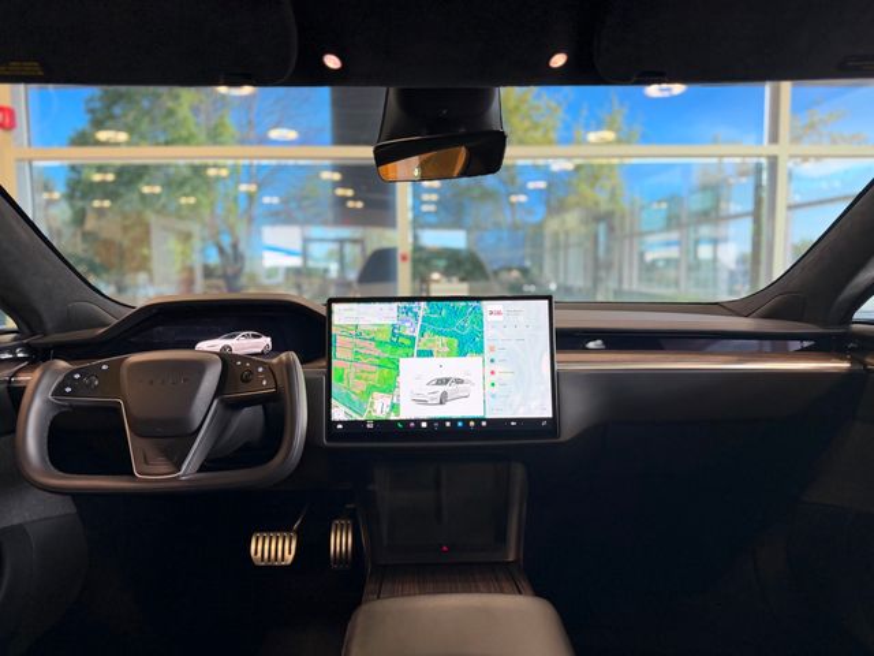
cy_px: 328
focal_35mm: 24
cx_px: 437
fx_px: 606
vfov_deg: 56.8
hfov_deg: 71.6
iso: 250
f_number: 1.78
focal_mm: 6.76
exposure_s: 1/125
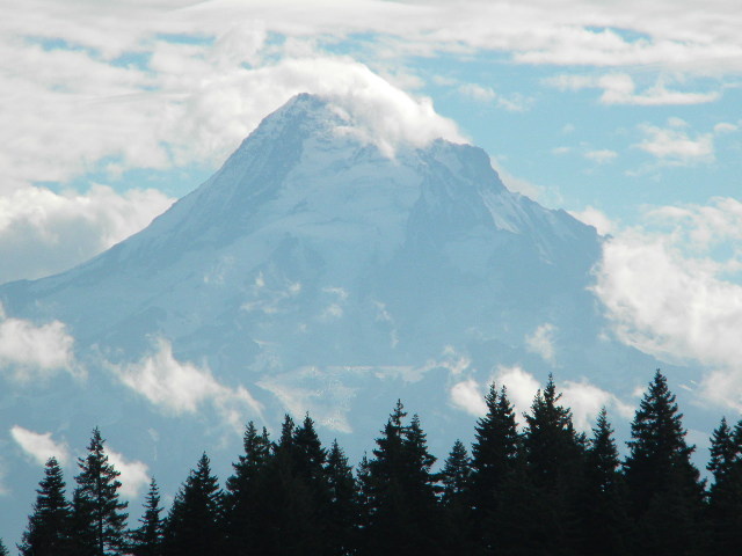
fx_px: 8874
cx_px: 371
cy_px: 278
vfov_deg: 3.6
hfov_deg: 4.8
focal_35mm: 414
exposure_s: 1/710
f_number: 5.4
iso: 80
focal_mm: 75
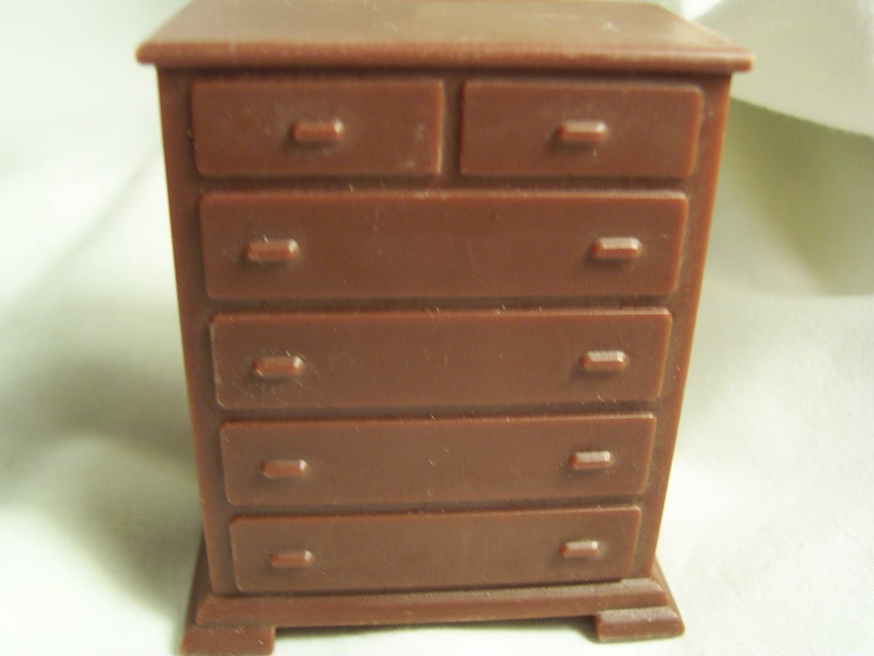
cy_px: 328
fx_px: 934
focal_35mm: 37
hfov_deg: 50.1
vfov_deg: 38.7
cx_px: 437
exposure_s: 1/60
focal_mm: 5.6
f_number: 2.8
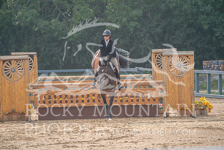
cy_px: 75
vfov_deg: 3.4
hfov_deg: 5.2
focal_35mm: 400
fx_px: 2489
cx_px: 112
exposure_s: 1/640
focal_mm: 400
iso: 500
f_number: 5.6
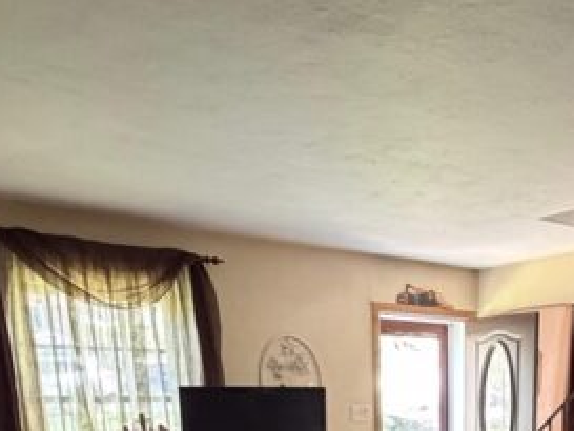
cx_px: 479
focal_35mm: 41
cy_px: 561
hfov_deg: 43.1
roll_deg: +0.3
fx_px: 680
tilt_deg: -13.9
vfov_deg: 28.7
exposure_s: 1/60
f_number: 2.2
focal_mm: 2.22
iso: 800
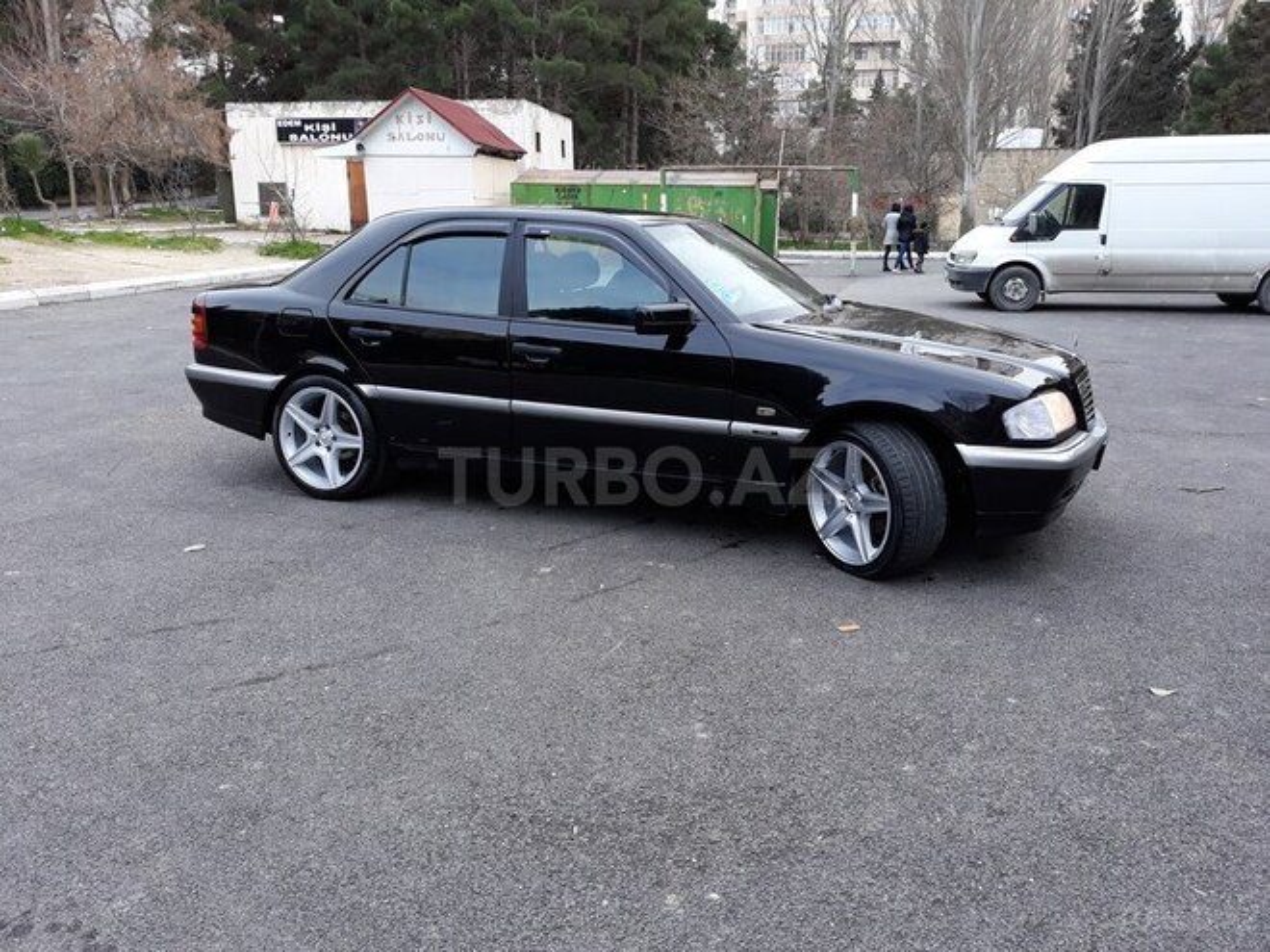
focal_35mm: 27
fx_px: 991
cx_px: 635
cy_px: 476
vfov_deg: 51.4
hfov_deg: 65.3
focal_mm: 3.71
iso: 40
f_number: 1.7
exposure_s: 1/164
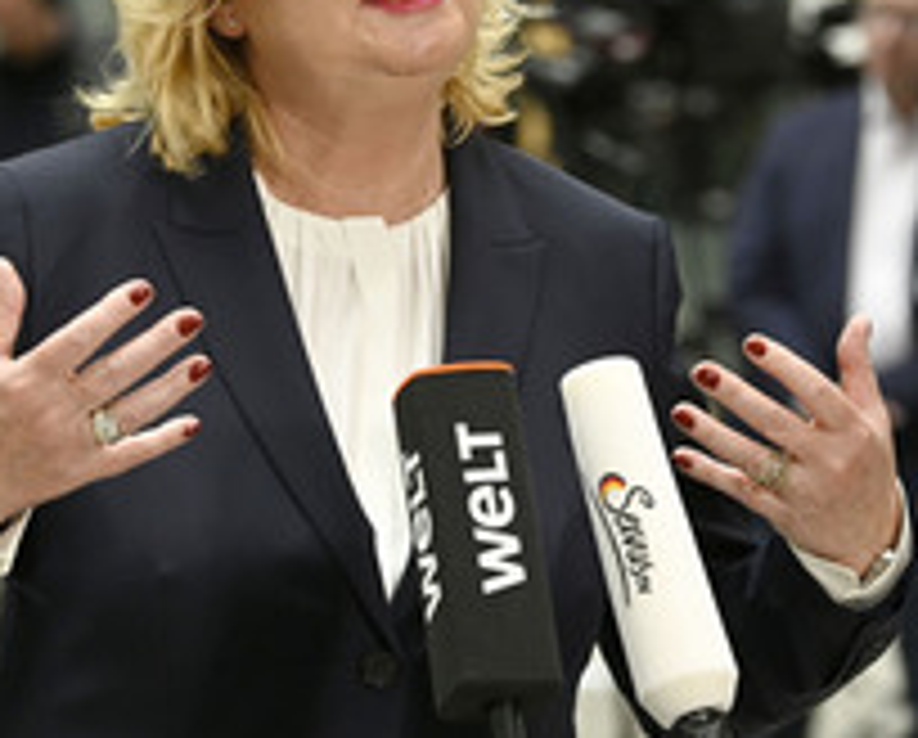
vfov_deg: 7.4
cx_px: 389
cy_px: 284
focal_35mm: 211
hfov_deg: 9.1
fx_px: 5744
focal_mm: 102
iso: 2000
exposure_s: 1/640
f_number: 4.5
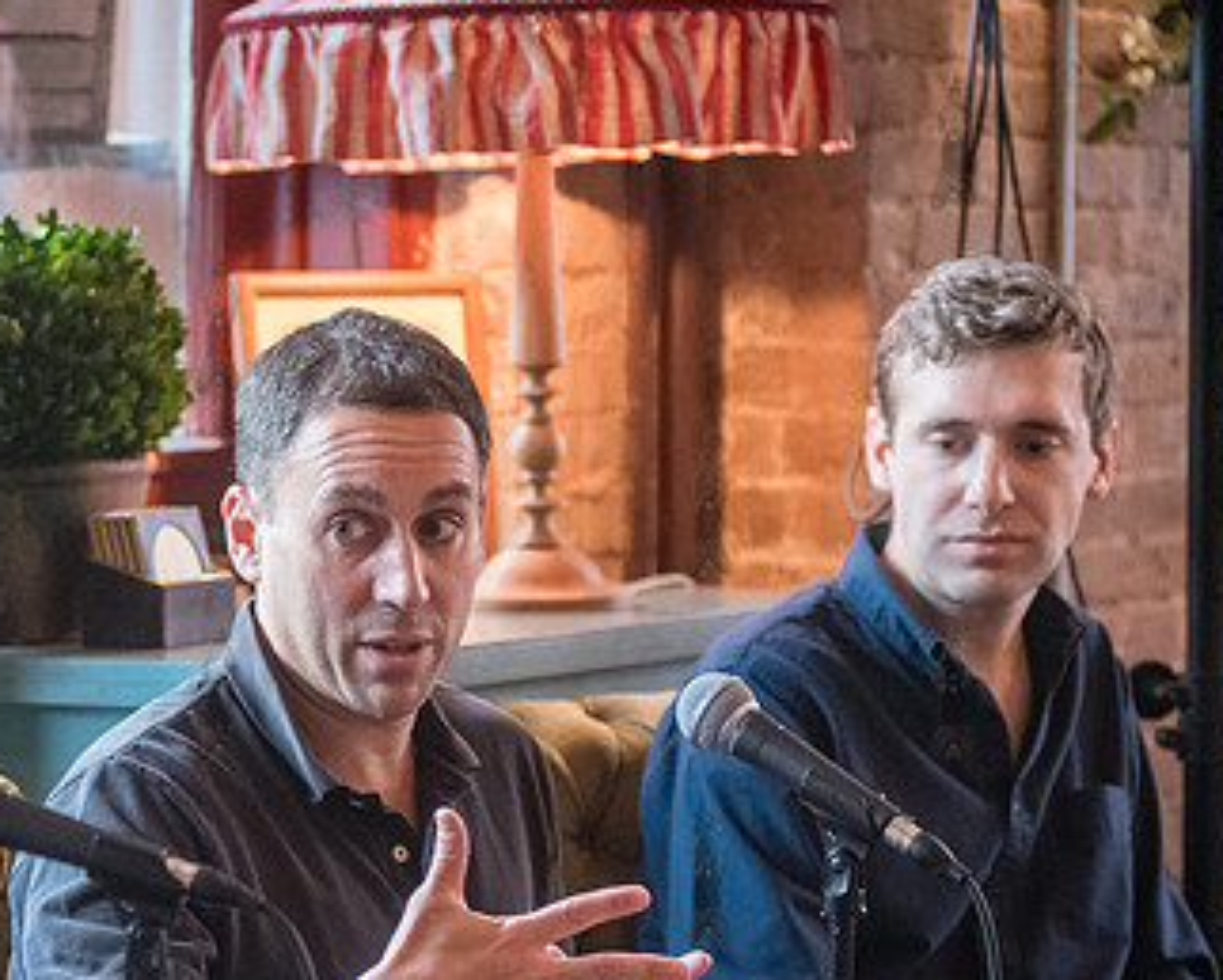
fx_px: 5614
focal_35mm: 155
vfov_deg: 10.0
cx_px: 137
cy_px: 701
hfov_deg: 12.3
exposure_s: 1/200
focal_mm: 80
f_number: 3.2
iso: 5000
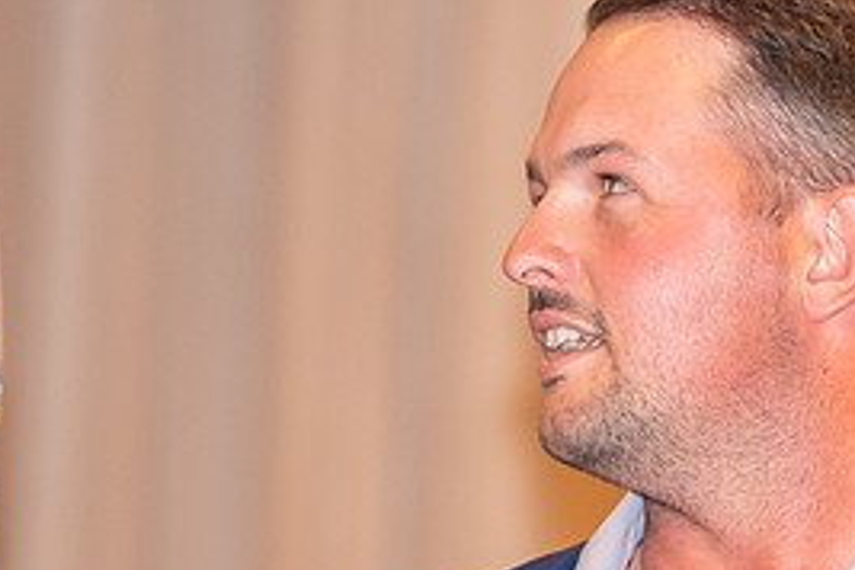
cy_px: 284
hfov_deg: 2.2
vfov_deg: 1.5
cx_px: 678
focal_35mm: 942
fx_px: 22371
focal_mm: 200
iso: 1000
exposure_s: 1/60
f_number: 2.8
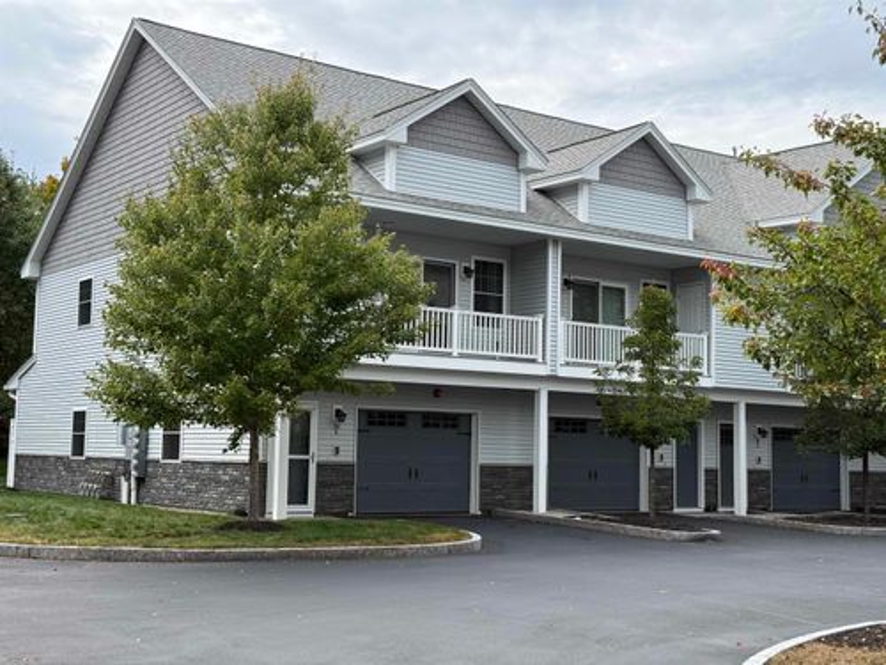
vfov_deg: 30.3
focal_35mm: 48
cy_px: 332
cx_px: 443
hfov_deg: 39.7
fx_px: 1229
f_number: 1.78
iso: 100
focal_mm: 6.76
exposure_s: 1/1608
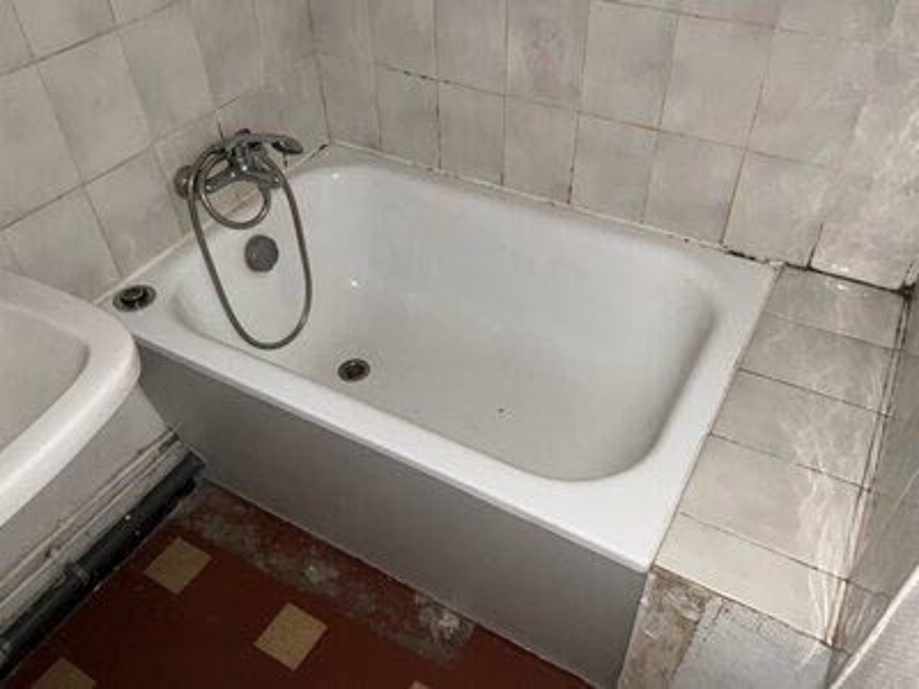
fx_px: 770
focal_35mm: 29
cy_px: 344
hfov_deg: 61.7
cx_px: 460
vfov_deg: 48.2
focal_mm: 3
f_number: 1.8
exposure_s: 1/29
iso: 40
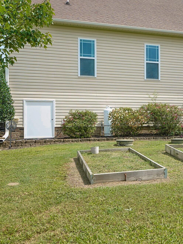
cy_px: 121
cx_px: 156
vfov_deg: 46.8
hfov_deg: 34.4
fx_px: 282
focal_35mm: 40
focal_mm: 18
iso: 400
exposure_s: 1/250
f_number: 8
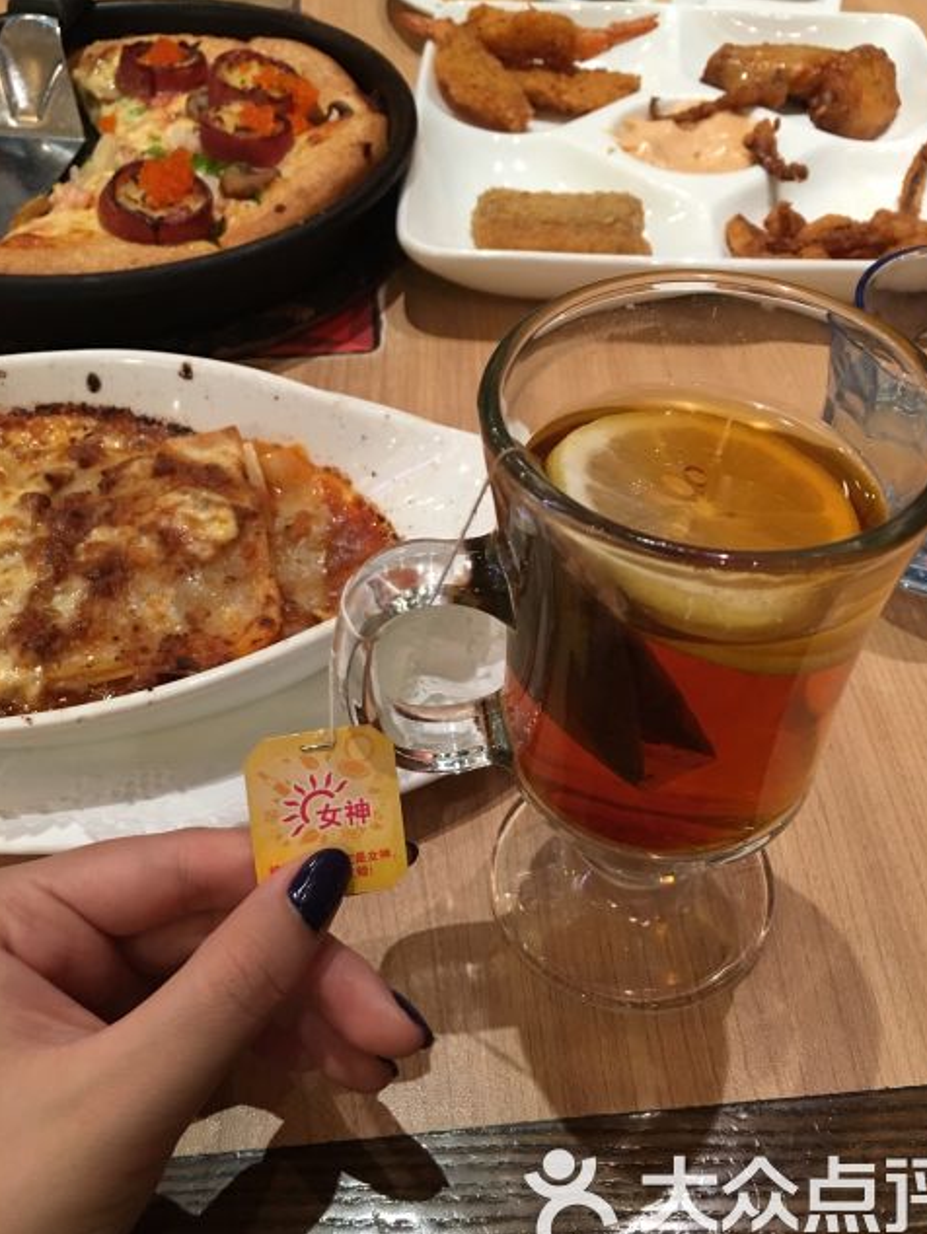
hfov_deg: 44.1
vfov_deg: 56.8
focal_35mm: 32
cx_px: 501
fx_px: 1142
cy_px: 615
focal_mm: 4.15
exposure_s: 1/17
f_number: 2.2
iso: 80
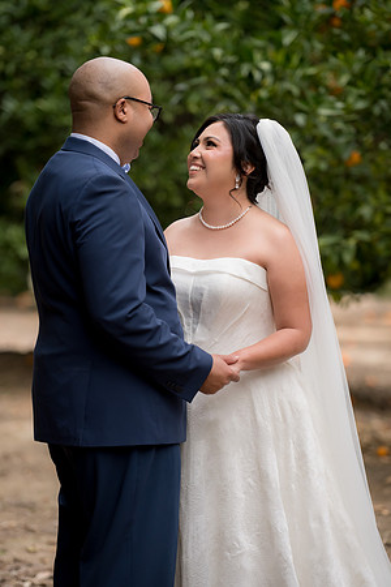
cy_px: 294
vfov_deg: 14.7
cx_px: 196
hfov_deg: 9.8
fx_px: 2281
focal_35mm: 140
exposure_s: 1/500
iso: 640
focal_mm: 140
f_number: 2.8
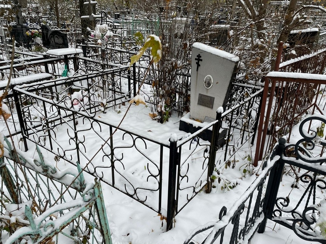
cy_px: 122
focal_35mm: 26
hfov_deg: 67.3
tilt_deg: -16.2
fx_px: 245
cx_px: 163
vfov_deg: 53.1
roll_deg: -2.7
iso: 100
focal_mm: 4.2
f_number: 1.6
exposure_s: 1/121
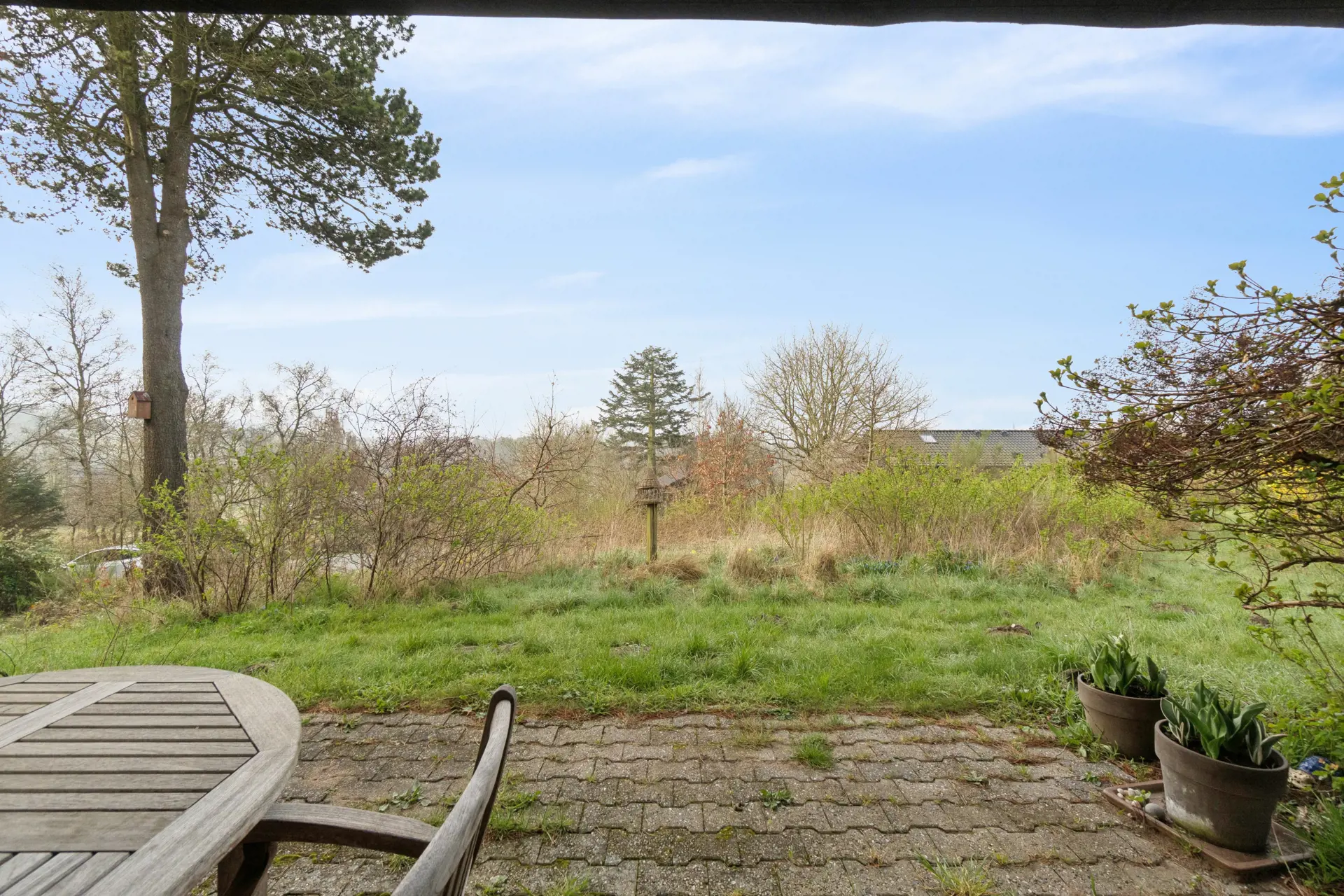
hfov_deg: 100.4
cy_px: 448
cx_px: 672
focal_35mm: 15
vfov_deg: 77.3
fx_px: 560
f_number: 8
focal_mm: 10
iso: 400
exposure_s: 1/400
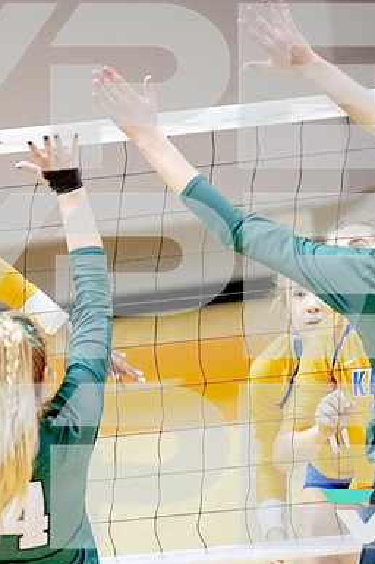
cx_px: -113
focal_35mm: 651
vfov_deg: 3.2
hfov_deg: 2.1
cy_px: 281
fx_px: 10189
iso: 4000
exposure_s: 1/1500
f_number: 2.8
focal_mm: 200
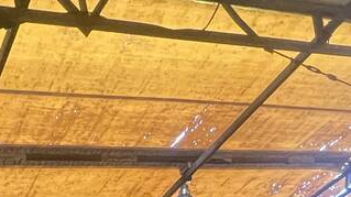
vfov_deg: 12.2
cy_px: 541
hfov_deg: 32.5
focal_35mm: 64
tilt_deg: -0.8
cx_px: 109
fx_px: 595
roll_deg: -1.6
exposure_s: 1/60
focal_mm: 1.57
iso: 400
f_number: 1.8
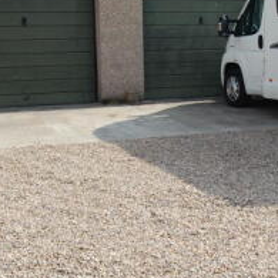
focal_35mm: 81
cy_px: 175
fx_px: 740
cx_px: 249
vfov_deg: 21.2
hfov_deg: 20.8
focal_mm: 19
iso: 200
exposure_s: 1/250
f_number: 8
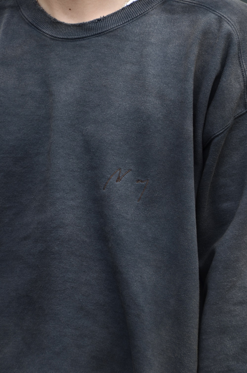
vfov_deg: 11.0
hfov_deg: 7.3
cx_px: 124
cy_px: 186
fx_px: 1938
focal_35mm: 188
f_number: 6
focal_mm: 125
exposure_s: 1/200
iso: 200
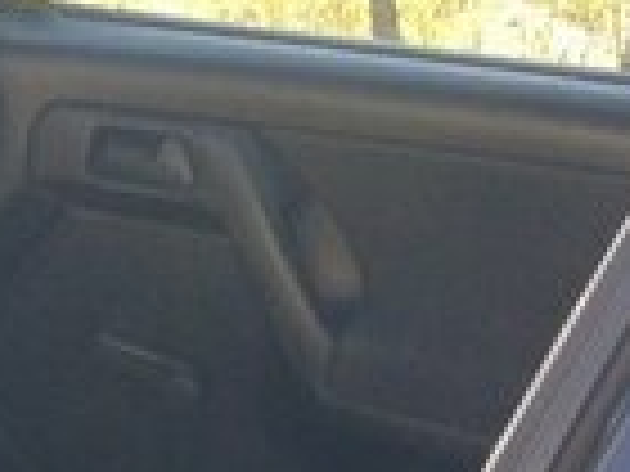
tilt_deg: -30.5
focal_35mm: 156
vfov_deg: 8.9
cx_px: -770
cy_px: 991
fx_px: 2839
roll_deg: -2.9
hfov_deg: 11.1
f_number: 2.4
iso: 50
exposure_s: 1/125
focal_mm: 4.12
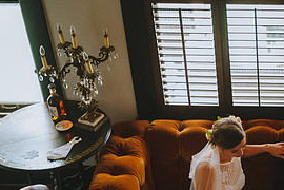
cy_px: 193
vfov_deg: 13.1
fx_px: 812
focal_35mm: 103
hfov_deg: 19.2
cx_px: 293
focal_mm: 48
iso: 6400
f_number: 2.8
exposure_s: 1/500
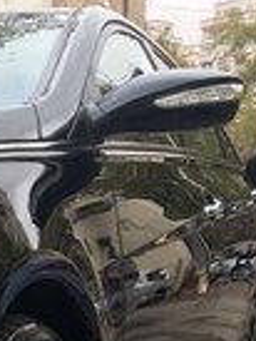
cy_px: 488
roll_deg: +3.2
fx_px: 1034
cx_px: -171
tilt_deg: -11.6
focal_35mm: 105
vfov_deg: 17.2
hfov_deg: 13.0
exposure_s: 1/233
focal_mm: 4.15
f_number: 2.2
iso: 25
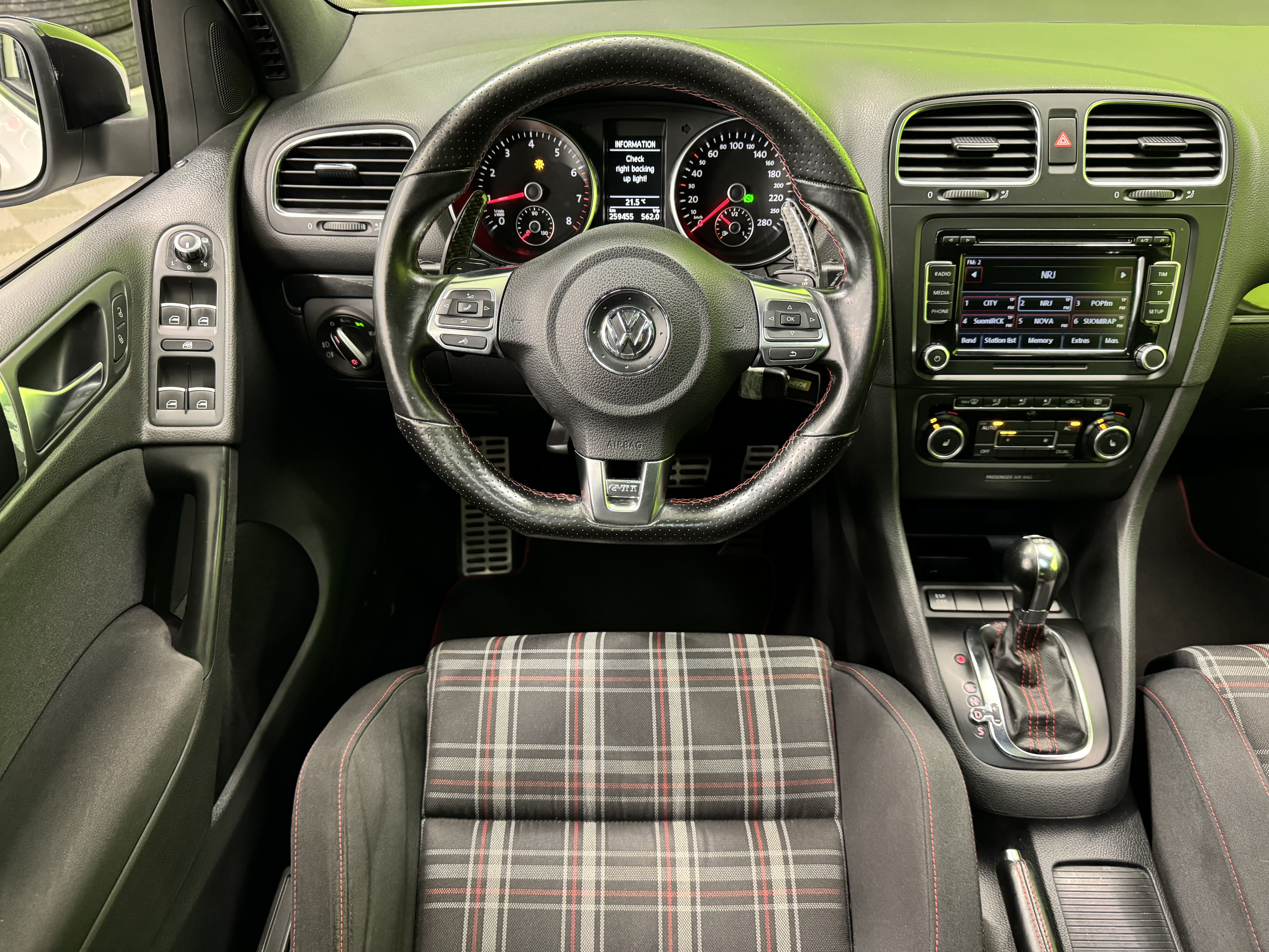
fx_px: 880
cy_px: 476
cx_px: 634
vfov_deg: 56.8
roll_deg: +0.6
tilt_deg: -38.2
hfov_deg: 71.6
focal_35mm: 24
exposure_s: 1/33
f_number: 1.78
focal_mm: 6.76
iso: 800
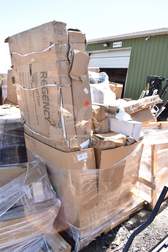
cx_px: 84
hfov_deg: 47.9
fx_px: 189
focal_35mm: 27
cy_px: 126
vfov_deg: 67.4
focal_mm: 18
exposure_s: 1/160
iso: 200
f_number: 6.3
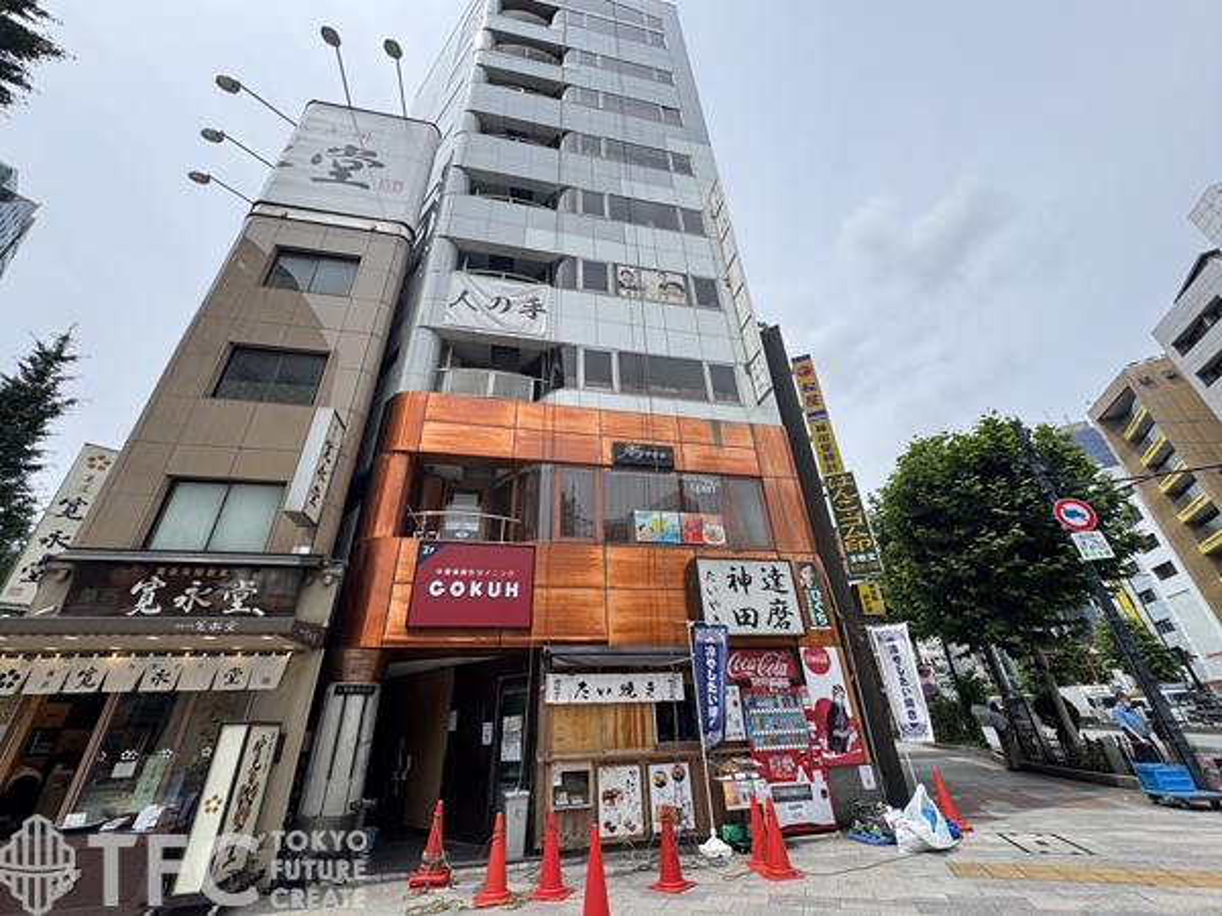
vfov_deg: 85.7
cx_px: 611
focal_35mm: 14
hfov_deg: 102.1
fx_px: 494
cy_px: 458
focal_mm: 2.22
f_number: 2.2
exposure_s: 1/1420
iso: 50
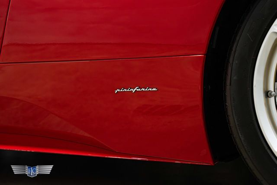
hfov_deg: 28.8
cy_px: 92
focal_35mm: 70
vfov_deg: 19.5
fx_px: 539
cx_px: 138
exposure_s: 1/80
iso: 1600
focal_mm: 70
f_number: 4
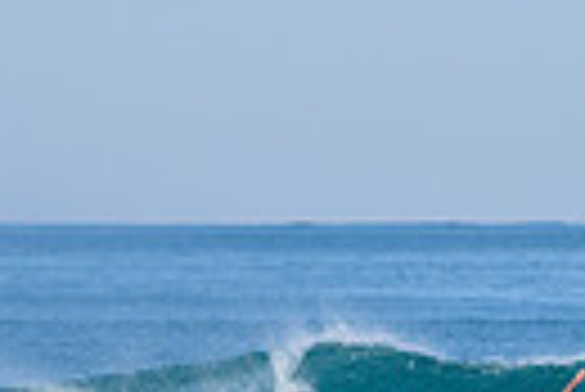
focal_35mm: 892
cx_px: 572
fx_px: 14511
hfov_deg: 2.3
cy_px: 543
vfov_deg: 1.5
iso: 250
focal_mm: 200
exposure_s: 1/2500
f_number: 5.6
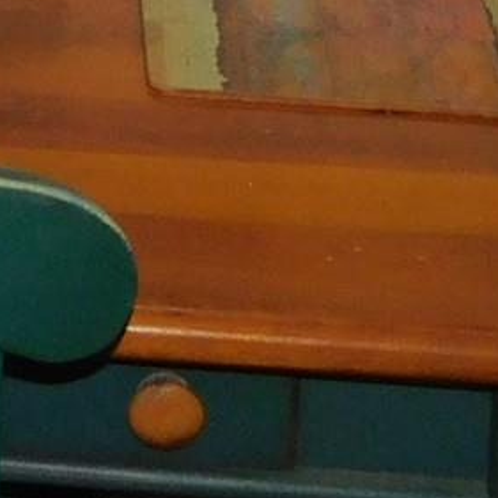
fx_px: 2409
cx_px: -273
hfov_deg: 11.3
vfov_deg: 10.0
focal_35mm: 148
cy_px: -796
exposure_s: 1/30
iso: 200
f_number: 3
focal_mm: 4
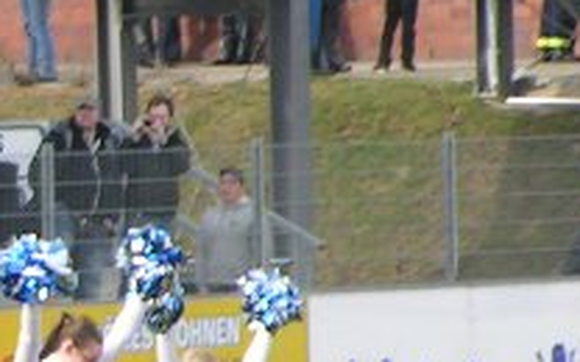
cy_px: 337
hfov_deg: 2.6
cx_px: -496
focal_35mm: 804
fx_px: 12709
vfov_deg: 1.6
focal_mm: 30.1
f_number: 4.5
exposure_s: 1/250
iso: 50
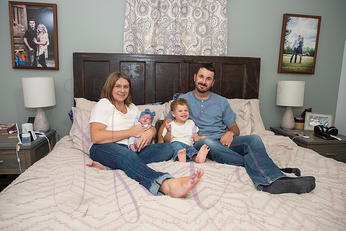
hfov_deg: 71.4
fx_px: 241
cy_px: 113
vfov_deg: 51.3
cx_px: 169
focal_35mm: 25
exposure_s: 1/320
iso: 800
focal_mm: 24
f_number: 4
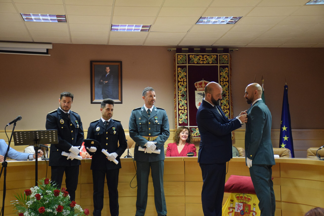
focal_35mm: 75
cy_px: 108
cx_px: 162
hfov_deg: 27.0
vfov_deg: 18.2
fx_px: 675
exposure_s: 1/60
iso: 2500
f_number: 4.8
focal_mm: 50
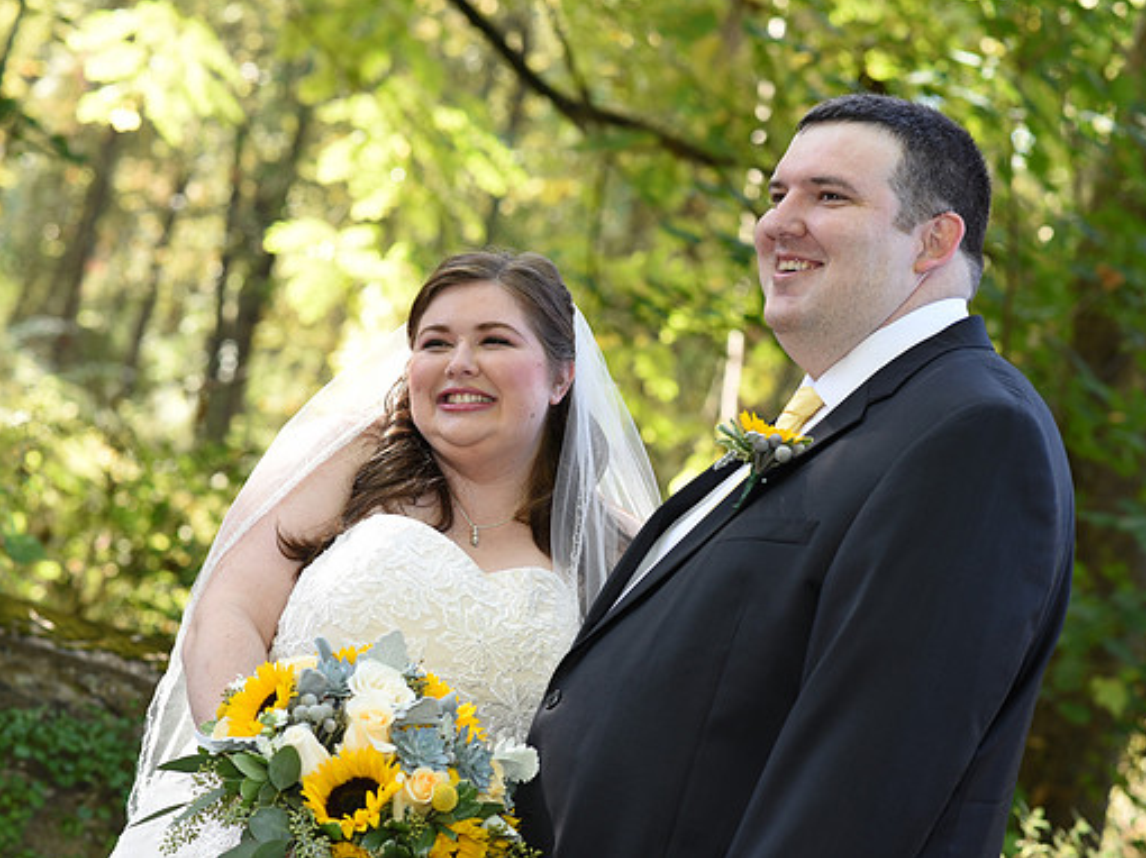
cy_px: 426
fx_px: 3077
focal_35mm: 93
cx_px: 501
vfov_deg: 15.9
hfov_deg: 21.1
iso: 500
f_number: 4.5
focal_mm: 85
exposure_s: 1/200
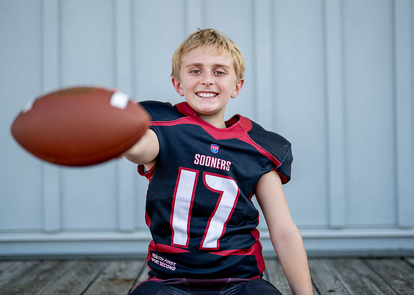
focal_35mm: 60
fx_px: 709
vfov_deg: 23.5
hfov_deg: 32.6
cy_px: 129
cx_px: 211
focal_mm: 50
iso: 125
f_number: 1.2
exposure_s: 1/2500
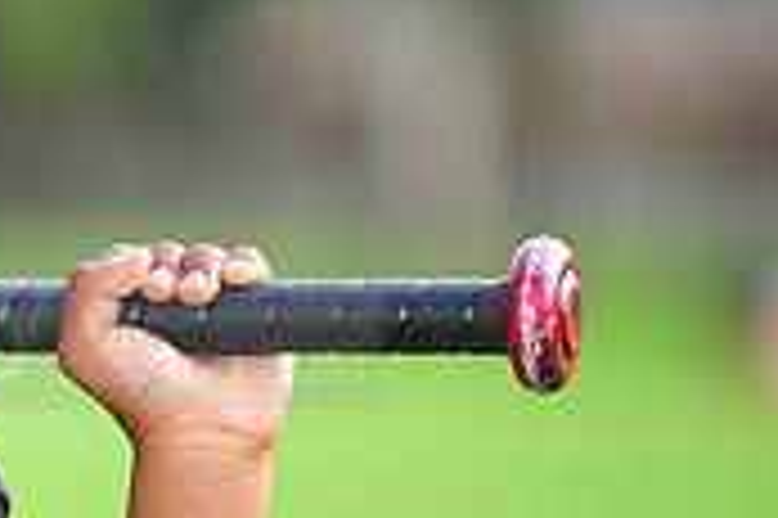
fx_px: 14444
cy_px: 275
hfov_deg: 3.1
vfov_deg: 2.1
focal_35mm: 669
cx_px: -490
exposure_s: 1/500
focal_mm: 200
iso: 200
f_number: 4
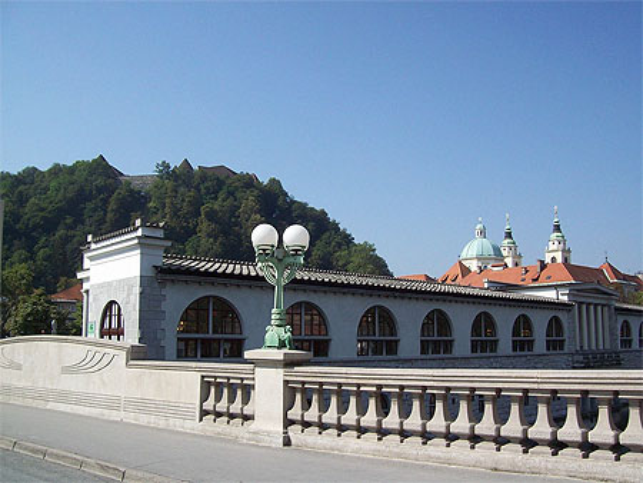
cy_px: 242
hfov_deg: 51.3
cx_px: 322
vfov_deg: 39.7
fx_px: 669
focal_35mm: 36
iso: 80
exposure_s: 1/605
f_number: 4.8
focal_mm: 6
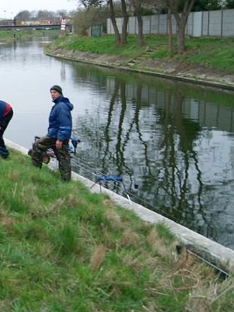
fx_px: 541
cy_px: 116
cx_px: -73
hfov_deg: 21.9
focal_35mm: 60
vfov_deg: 32.0
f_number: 5
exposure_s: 1/50
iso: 100
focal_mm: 20
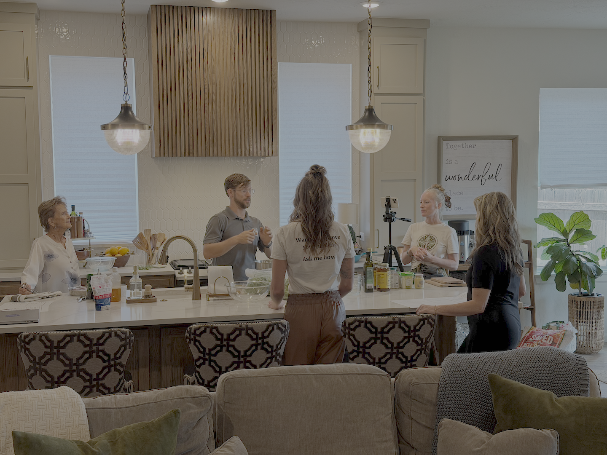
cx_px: 304
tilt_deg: -4.5
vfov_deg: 30.3
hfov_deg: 39.7
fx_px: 842
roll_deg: +0.6
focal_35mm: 48
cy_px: 228
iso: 125
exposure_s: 1/120
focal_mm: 6.76
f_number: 1.78
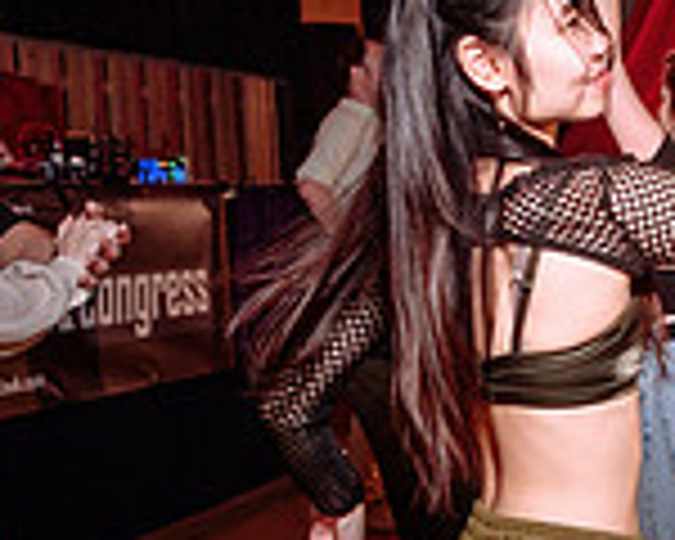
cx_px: 864
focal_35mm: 87
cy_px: 416
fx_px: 1738
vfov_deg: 17.5
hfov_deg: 20.2
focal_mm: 24
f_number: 2.8
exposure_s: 1/60
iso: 800
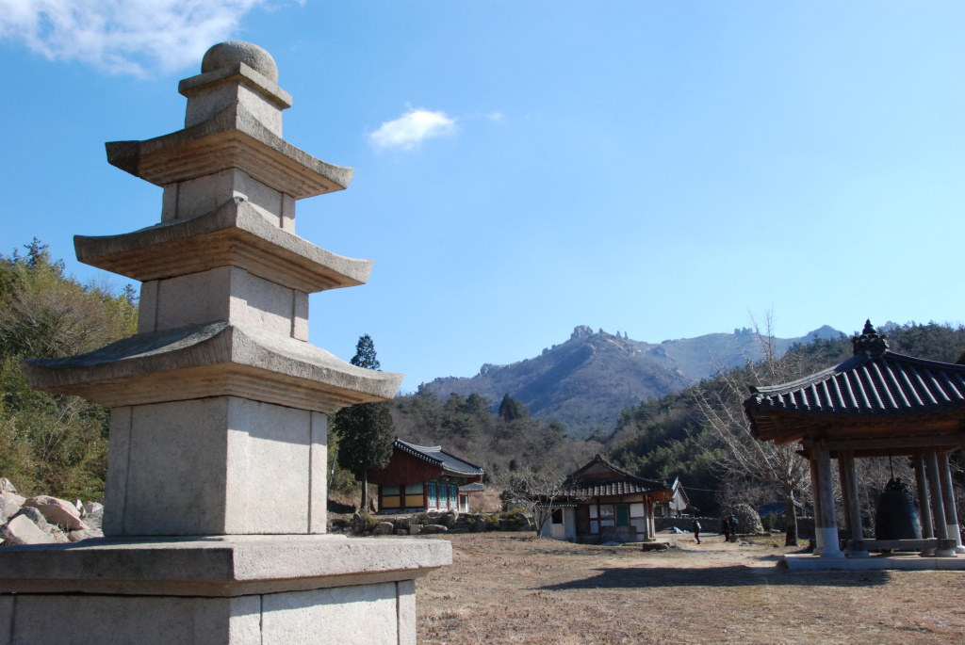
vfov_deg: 40.1
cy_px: 322
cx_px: 482
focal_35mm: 33
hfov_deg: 57.2
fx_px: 885
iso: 800
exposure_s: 1/640
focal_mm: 22
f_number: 13
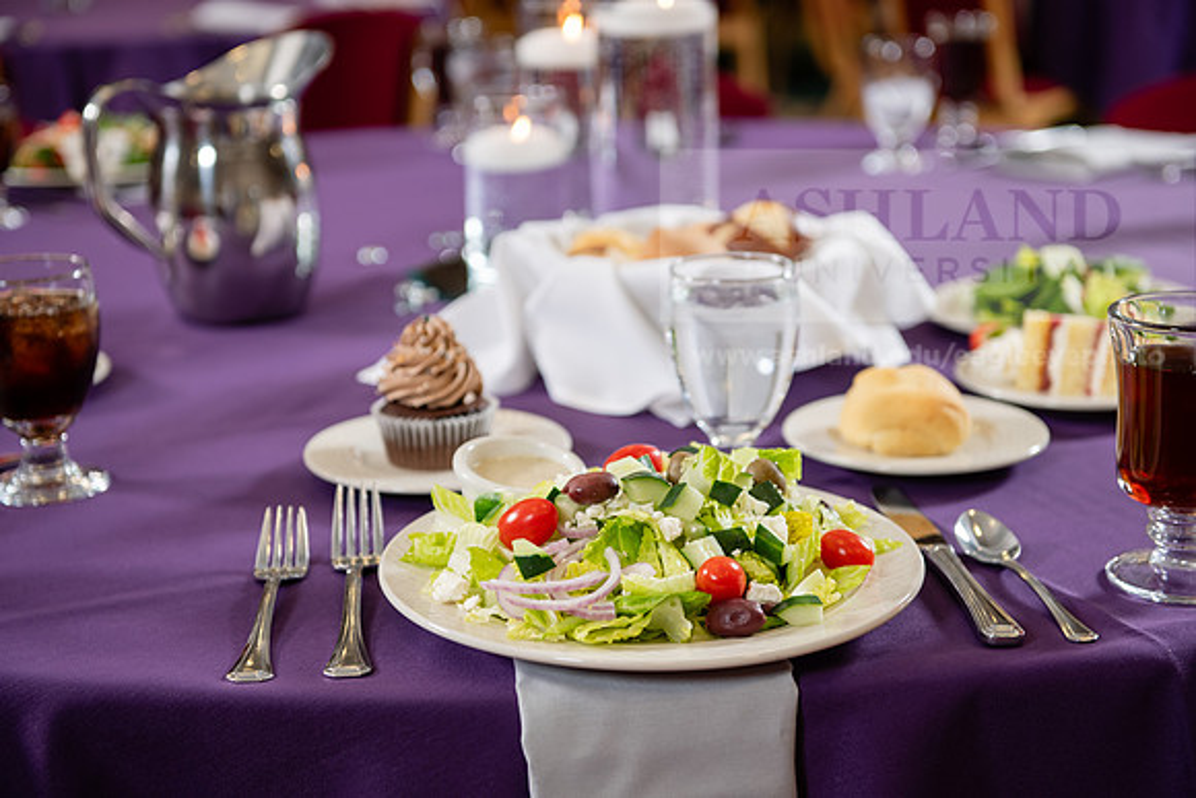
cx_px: 598
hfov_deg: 32.4
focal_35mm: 62
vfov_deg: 21.9
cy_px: 399
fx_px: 2060
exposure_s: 1/160
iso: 320
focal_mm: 62
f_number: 3.5
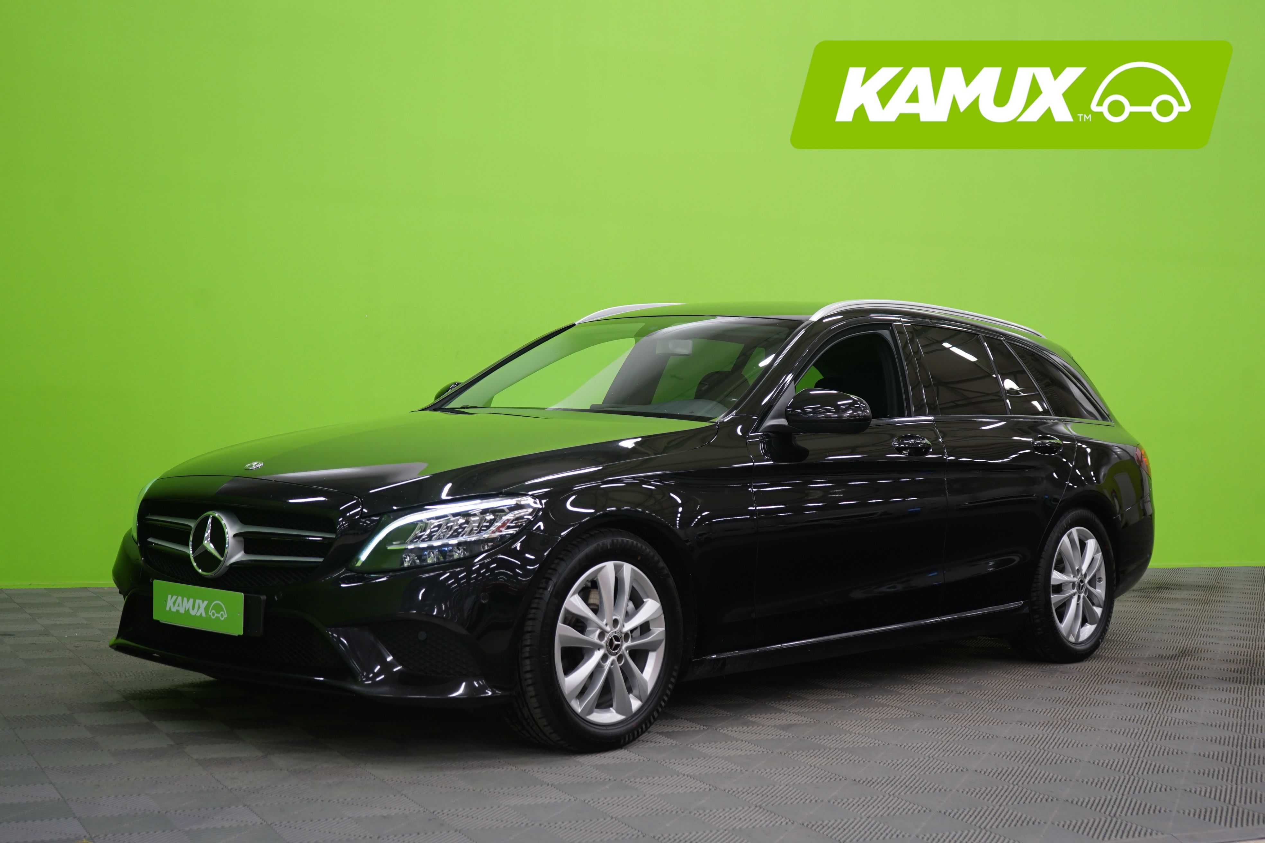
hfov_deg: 39.6
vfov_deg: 27.0
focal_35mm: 50
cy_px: 422
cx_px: 632
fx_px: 1757
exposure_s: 1/8
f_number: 5
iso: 400
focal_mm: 50
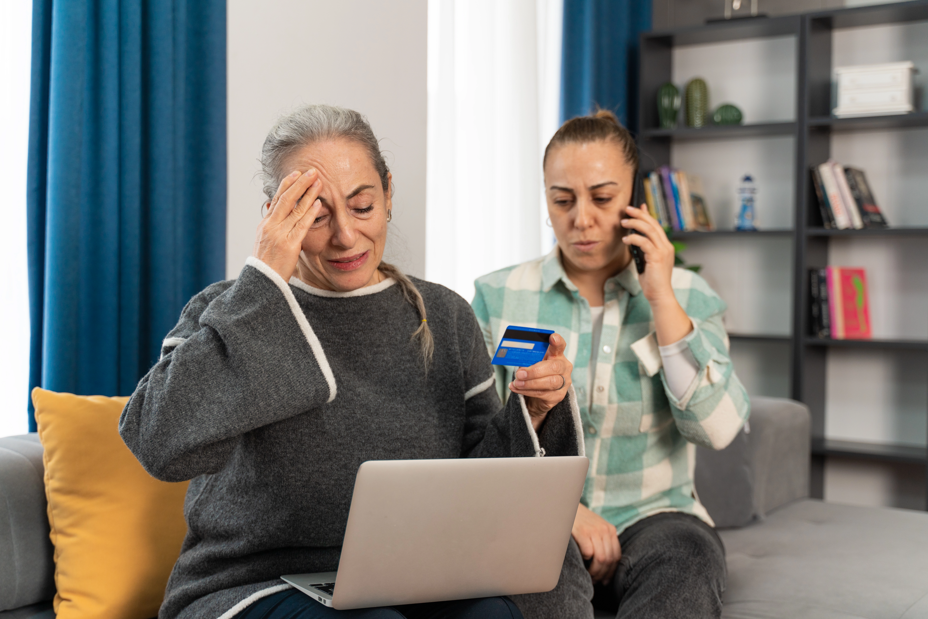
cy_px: 310
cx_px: 464
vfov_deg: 31.2
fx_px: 1109
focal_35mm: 43
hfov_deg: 45.4
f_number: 2.8
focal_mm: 43
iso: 320
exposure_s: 1/160
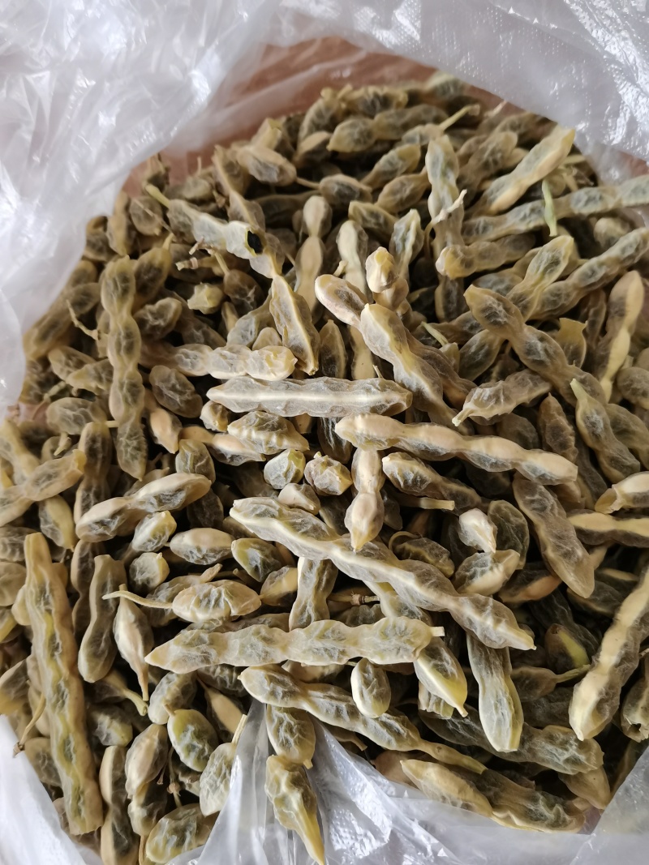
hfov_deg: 42.9
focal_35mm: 33
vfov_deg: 55.4
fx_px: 825
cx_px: 324
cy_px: 432
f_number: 1.8
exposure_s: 1/100
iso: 160
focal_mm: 5.58
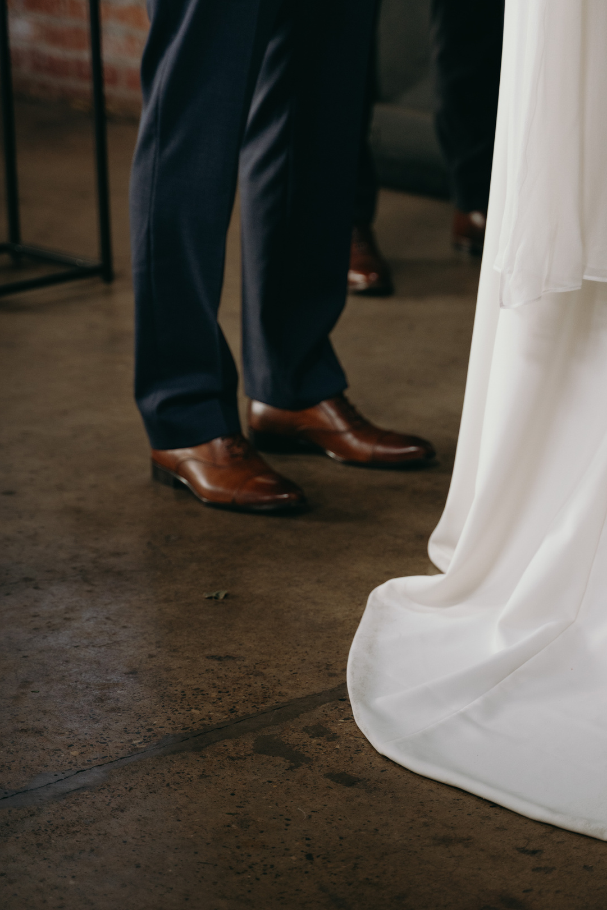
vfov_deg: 18.4
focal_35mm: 111
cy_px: 473
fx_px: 2808
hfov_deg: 12.3
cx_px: 411
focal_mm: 75
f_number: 2.8
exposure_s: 1/160
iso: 640
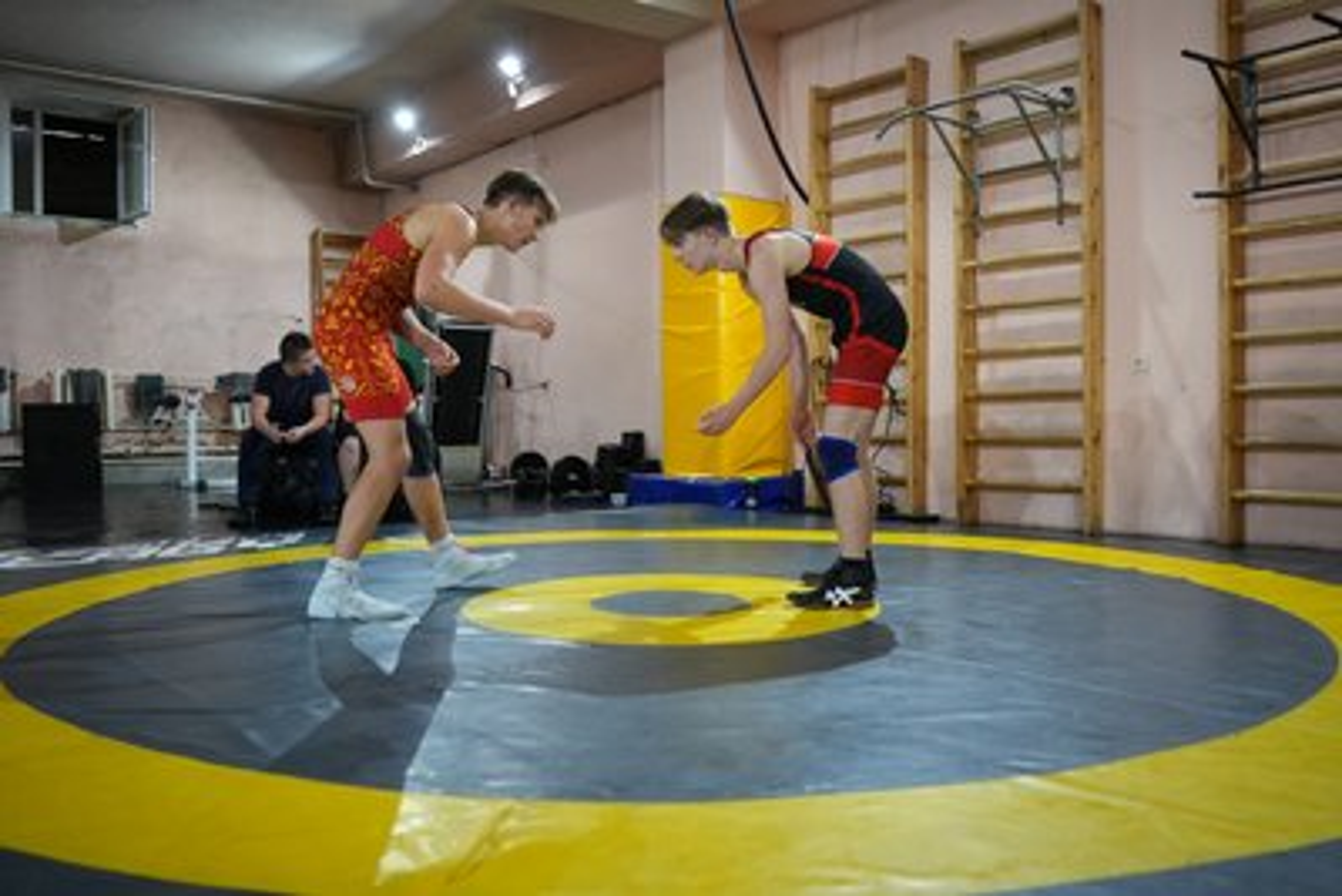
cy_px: 448
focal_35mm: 29
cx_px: 671
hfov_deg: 63.6
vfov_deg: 45.0
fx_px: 1081
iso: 4000
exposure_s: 1/200
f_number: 2.8
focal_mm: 29
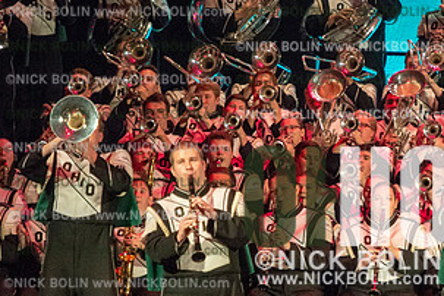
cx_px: 347
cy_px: 215
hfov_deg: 4.7
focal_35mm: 440
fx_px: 5426
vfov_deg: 3.1
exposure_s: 1/320
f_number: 5.6
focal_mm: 230
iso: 8000
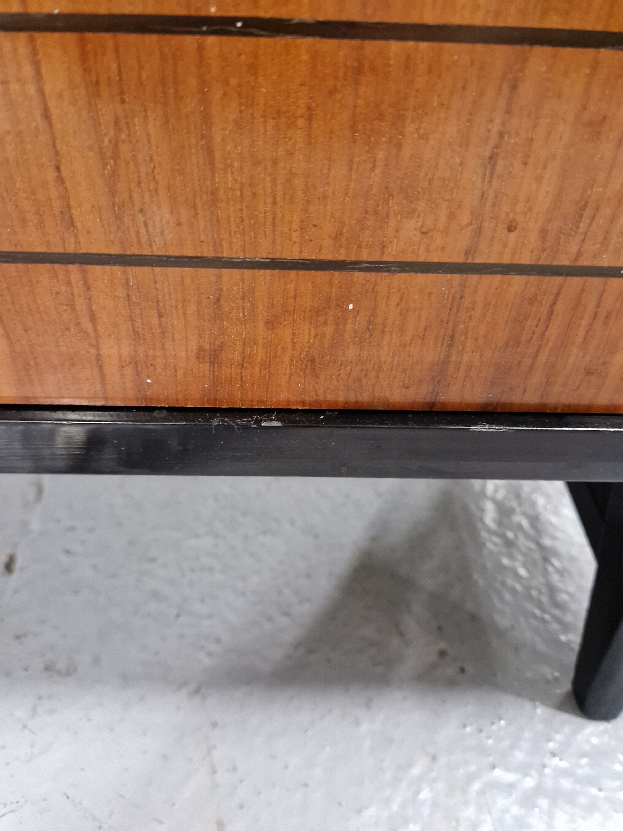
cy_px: 416
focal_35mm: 23
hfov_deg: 58.9
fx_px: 552
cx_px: 312
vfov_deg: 73.9
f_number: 1.8
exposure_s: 1/50
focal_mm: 5.4
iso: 640
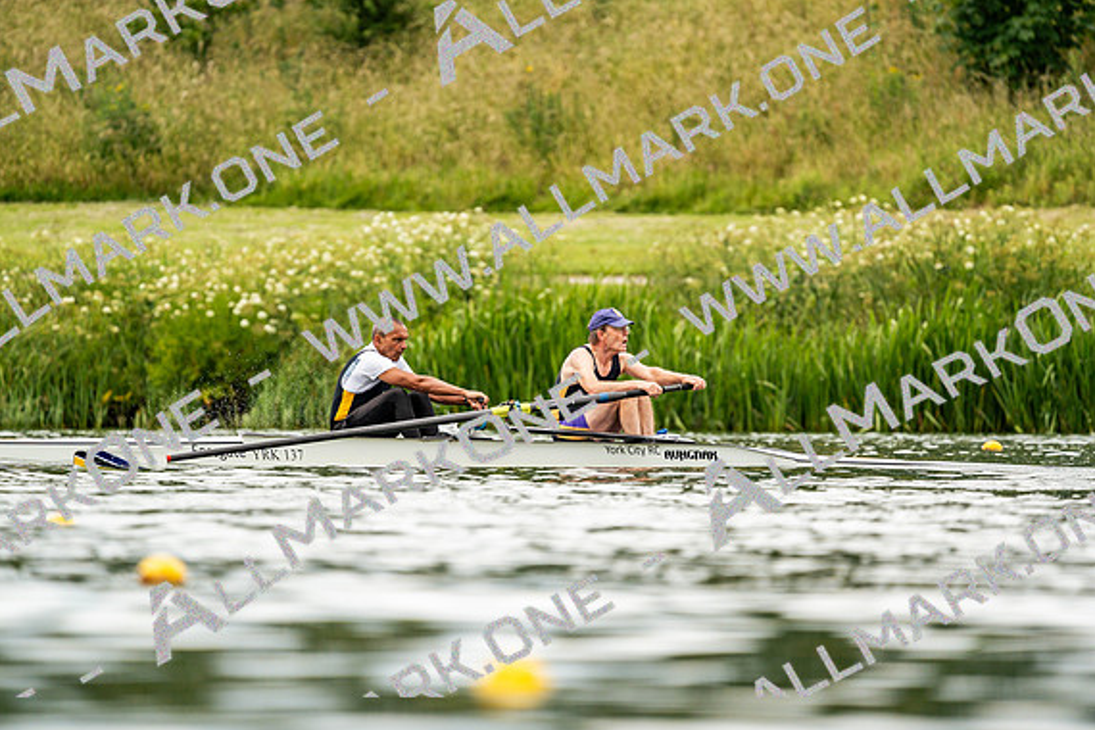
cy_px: 368
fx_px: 18583
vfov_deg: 2.3
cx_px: 540
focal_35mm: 611
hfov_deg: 3.4
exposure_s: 1/2000
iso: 500
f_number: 6.3
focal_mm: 600
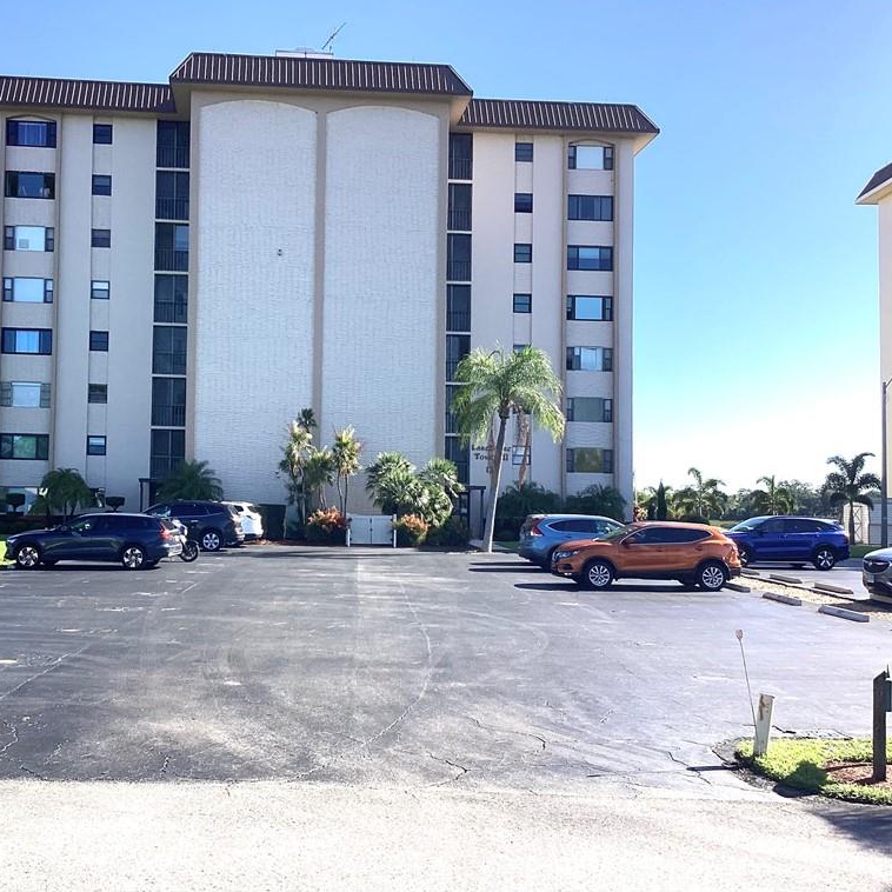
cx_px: 326
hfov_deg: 44.5
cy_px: 441
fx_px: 1079
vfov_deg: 44.9
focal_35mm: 37
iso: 25
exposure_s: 1/886
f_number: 2.4
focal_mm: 3.3
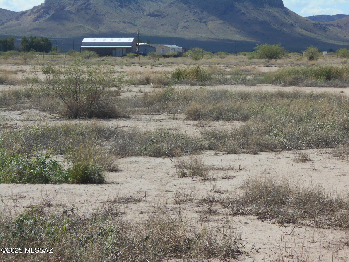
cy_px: 131
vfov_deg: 13.2
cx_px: 174
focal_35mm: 112
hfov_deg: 17.6
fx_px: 1129
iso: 80
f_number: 6
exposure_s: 1/400
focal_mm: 20.1
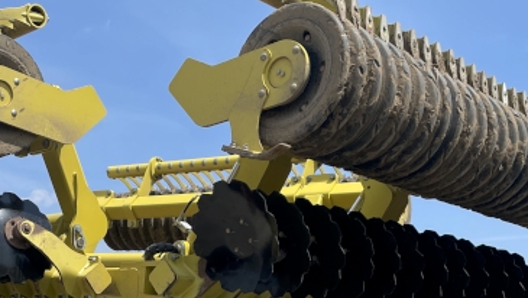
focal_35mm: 62
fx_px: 869
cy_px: 372
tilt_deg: +2.6
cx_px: 113
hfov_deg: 32.9
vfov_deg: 18.3
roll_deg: +0.4
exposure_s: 1/3509
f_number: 1.6
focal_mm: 4.2
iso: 32
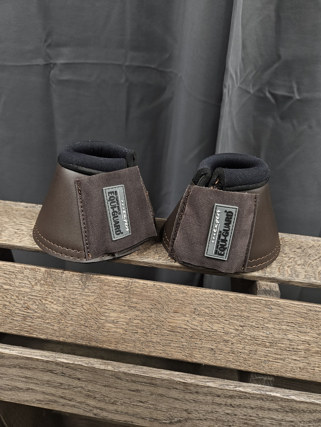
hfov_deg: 58.9
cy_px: 214
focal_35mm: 23
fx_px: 284
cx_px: 160
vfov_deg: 73.9
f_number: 1.8
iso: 250
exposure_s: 1/100
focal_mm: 5.4
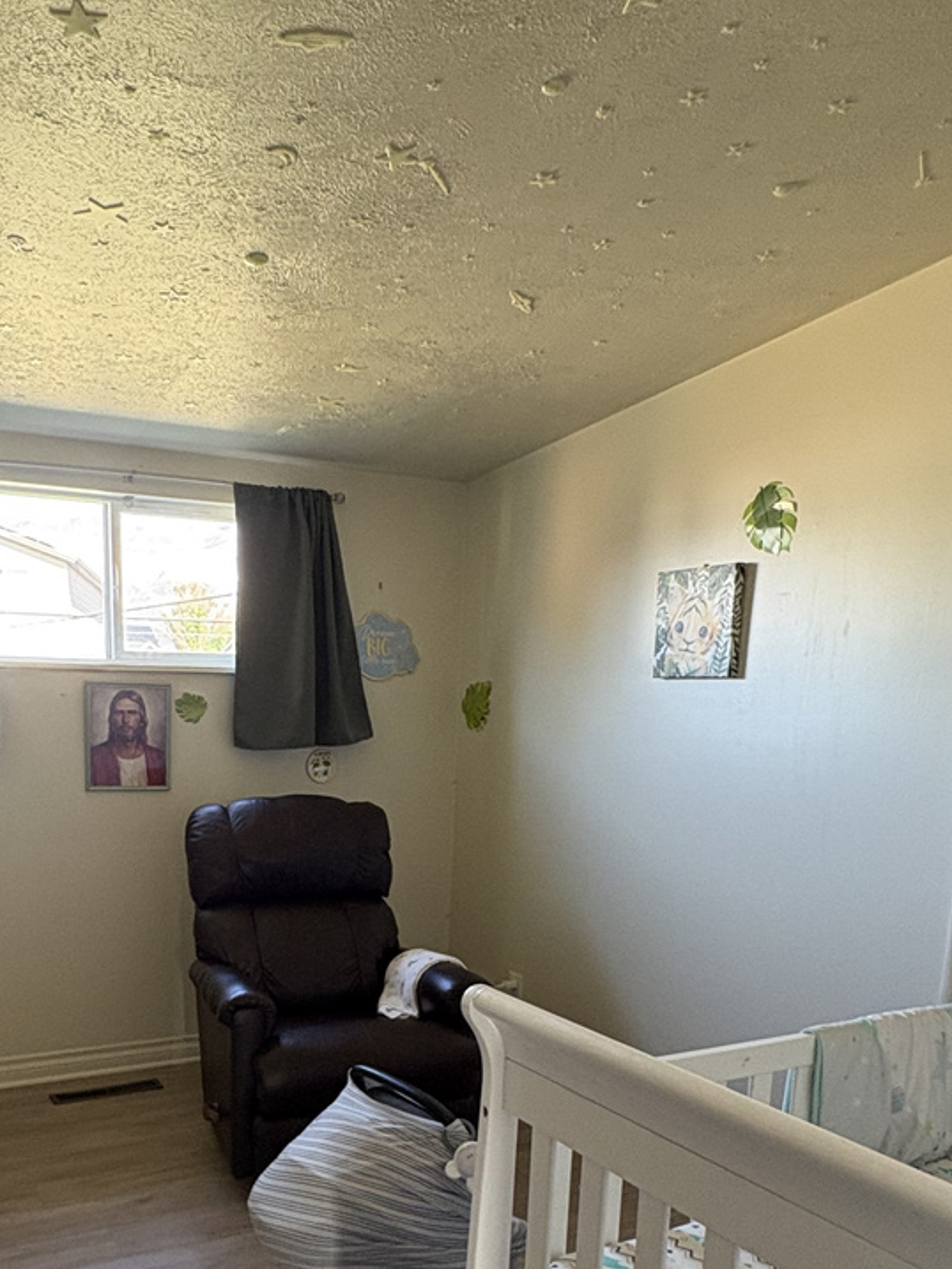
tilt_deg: -9.7
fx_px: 1100
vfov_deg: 57.8
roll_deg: -1.5
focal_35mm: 30
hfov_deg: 46.1
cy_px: 904
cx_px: 322
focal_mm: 2.22
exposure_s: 1/60
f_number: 2.2
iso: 250
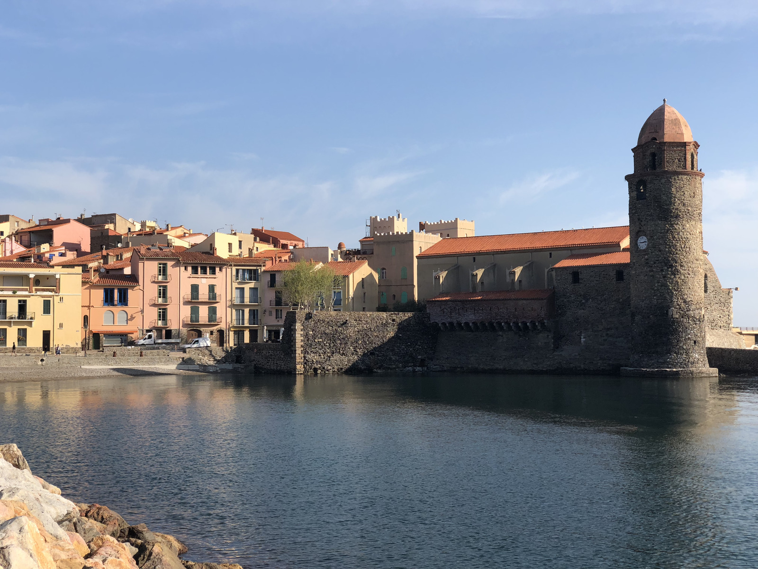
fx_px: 1139
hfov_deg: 36.8
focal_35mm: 52
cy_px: 284
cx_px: 379
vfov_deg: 28.0
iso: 16
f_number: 2.4
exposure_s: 1/1021
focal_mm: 6
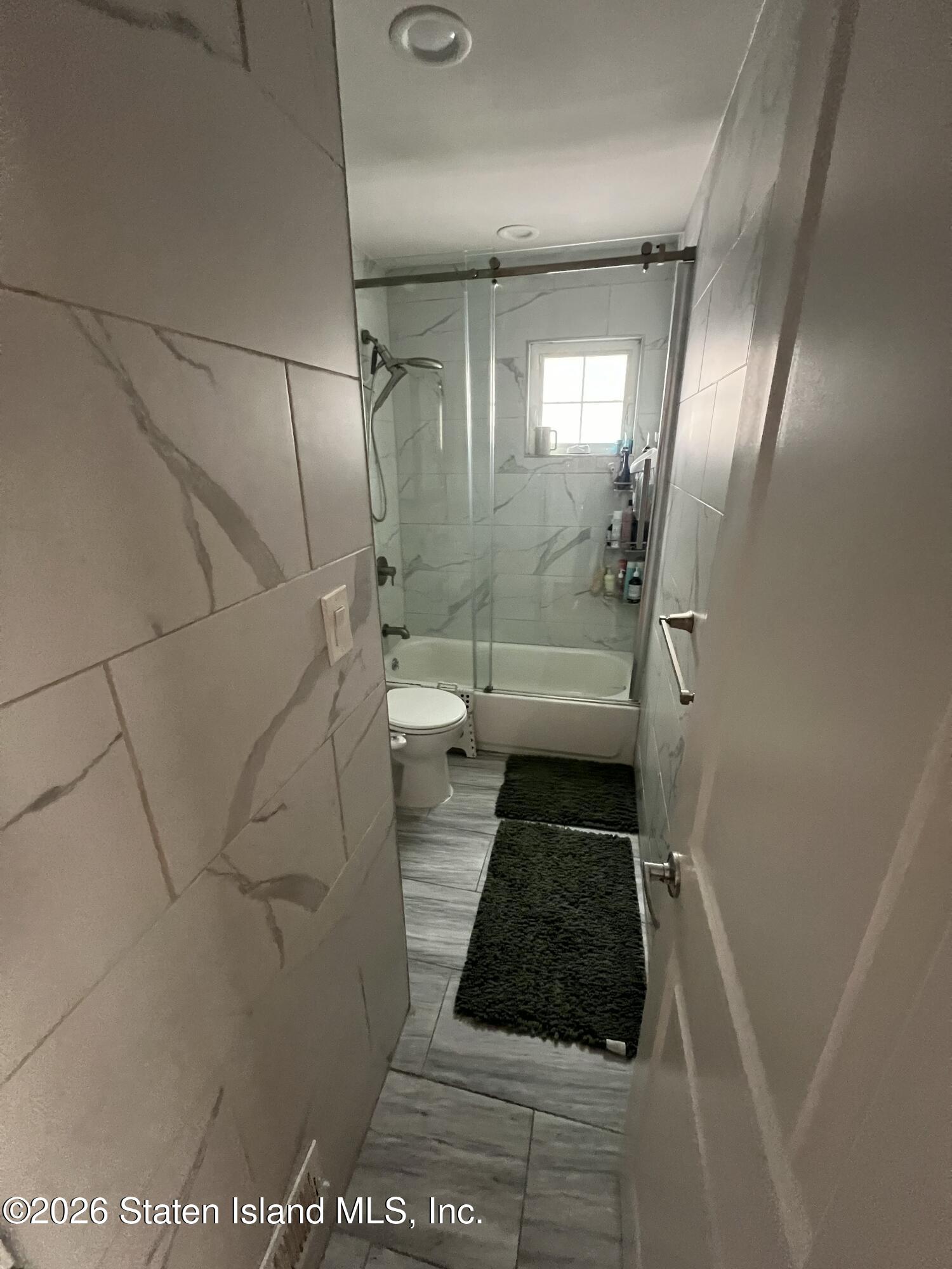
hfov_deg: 89.9
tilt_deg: -20.4
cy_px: 634
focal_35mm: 13
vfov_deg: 106.2
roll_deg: -0.3
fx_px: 477
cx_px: 476
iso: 800
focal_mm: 1.57
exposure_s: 1/60
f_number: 1.8
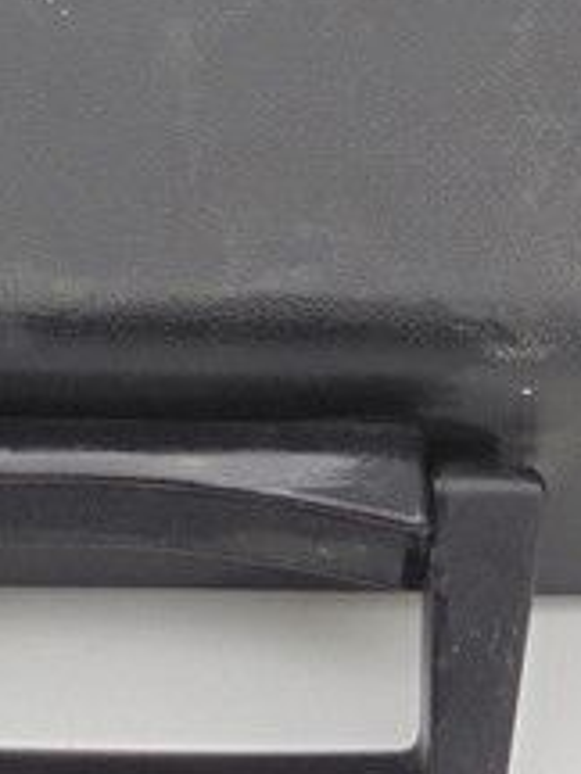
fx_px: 2708
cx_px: 113
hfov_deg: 12.2
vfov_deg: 15.5
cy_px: -247
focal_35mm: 121
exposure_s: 1/30
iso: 100
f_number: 3.7
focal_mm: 5.3
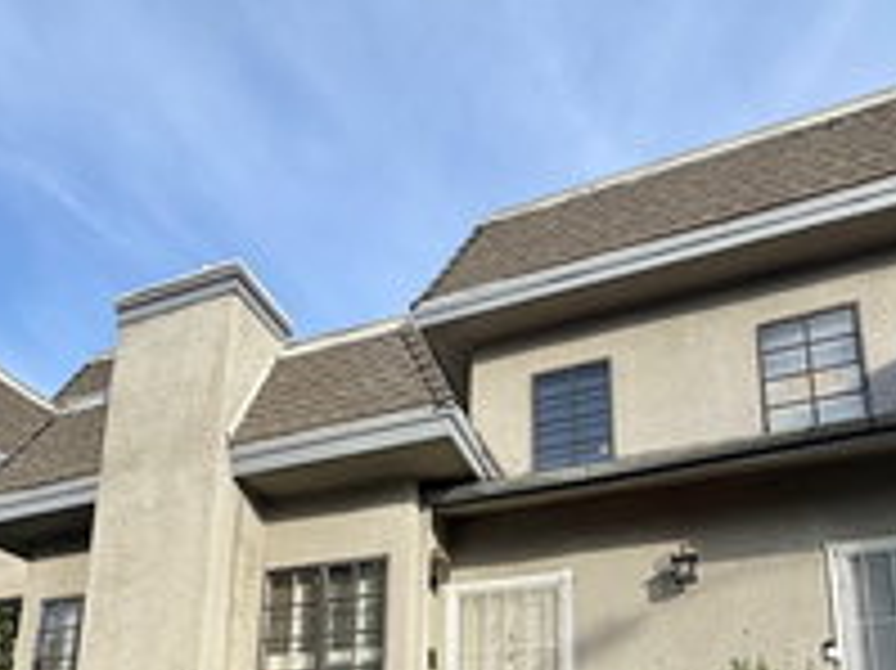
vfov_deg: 40.8
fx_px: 776
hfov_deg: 59.6
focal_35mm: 30
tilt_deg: +14.3
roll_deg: -2.6
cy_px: 670
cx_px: 371
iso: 40
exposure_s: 1/701
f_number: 2.2
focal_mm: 2.22
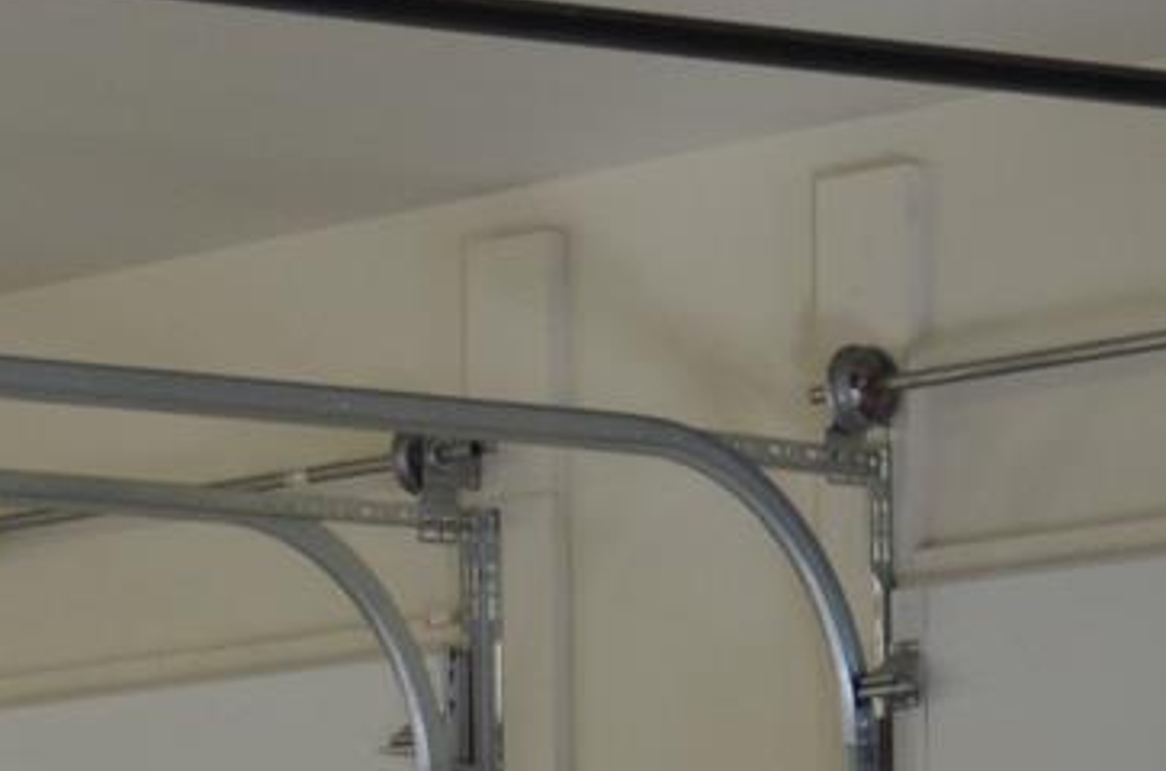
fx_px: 6843
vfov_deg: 6.2
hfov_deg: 9.7
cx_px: 19
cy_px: 1667
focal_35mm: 212
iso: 400
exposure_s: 1/80
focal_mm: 25
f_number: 4.5
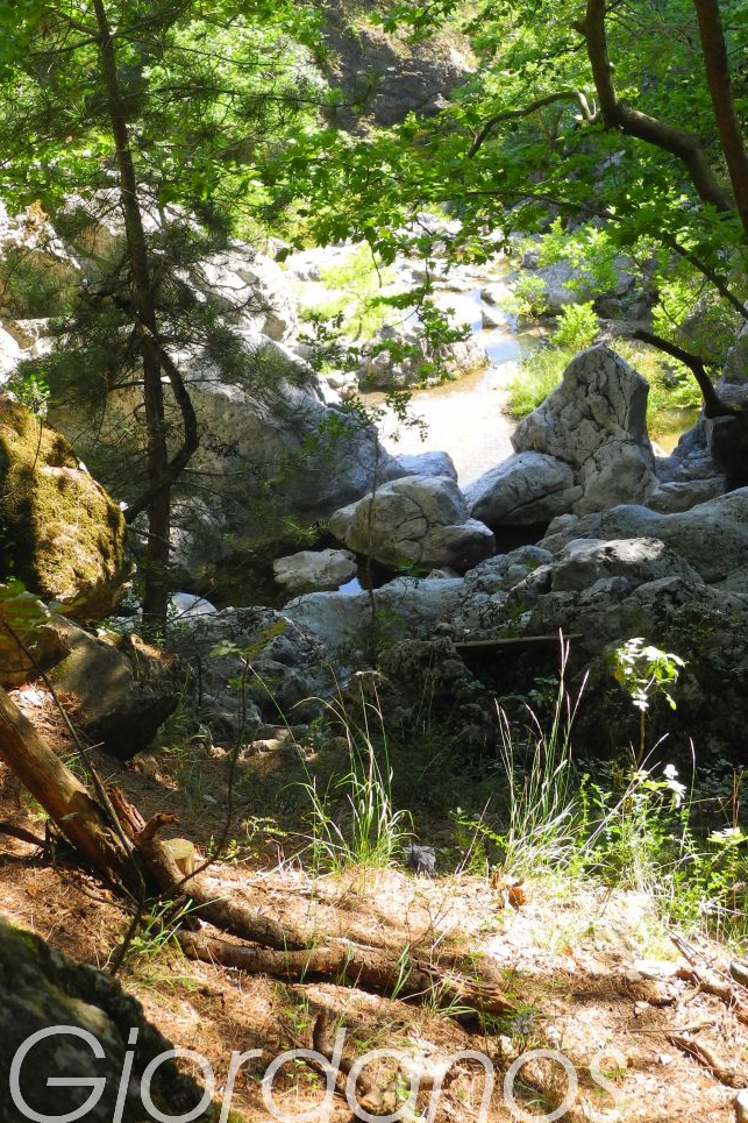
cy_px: 403
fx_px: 2151
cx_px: 432
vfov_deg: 29.1
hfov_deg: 19.7
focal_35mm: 69
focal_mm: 10.7
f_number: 3.5
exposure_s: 1/160
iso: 100
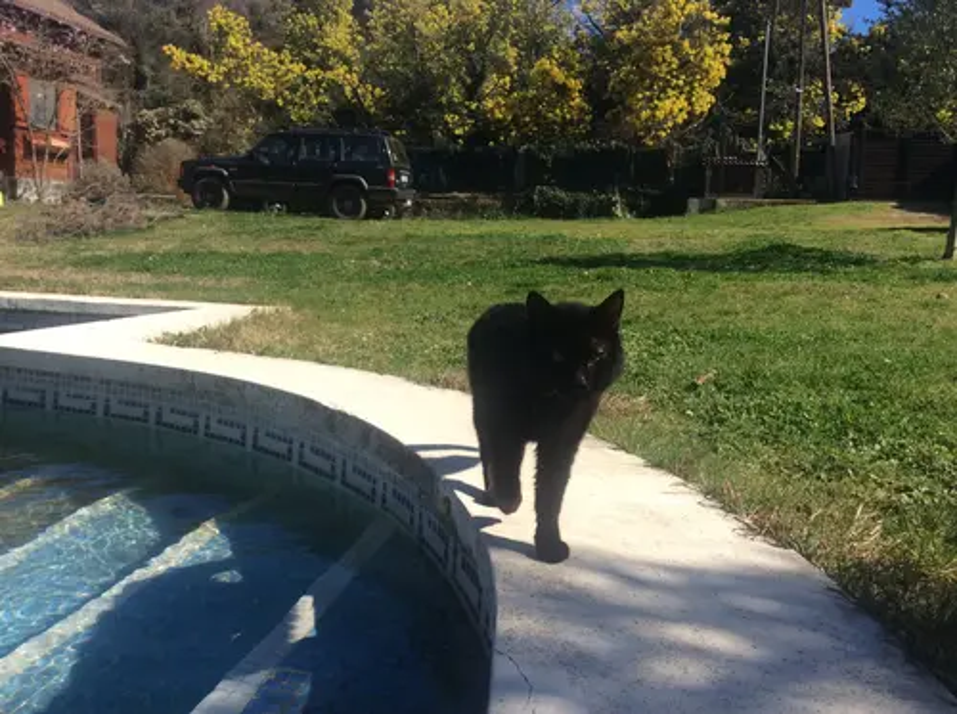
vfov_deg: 44.0
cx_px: 478
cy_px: 357
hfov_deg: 56.9
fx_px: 883
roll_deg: -0.7
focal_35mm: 32
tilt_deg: -8.5
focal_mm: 3.3
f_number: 2.4
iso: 32
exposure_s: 1/1466
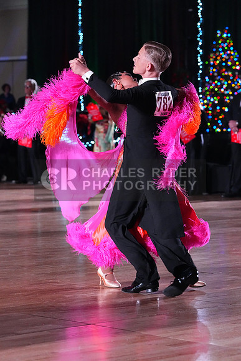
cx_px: 120
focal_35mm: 127
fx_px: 1274
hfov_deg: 10.8
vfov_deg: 16.1
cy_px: 180
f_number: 5.6
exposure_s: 1/400
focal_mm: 127
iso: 10000
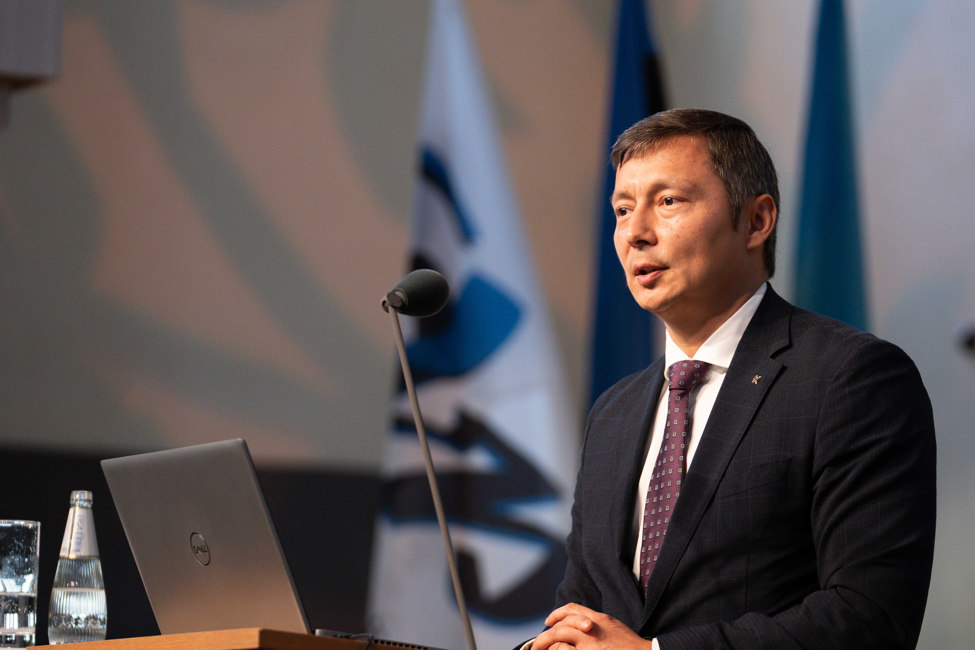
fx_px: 4712
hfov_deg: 11.8
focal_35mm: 174
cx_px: 646
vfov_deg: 7.9
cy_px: 365
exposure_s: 1/250
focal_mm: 131
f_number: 2.8
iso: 800
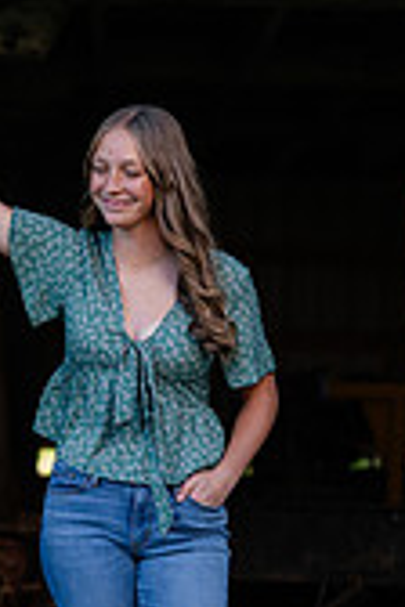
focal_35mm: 134
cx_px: 130
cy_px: 289
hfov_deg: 10.2
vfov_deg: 15.3
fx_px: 2261
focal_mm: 50
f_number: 1.8
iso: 160
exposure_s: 1/1600
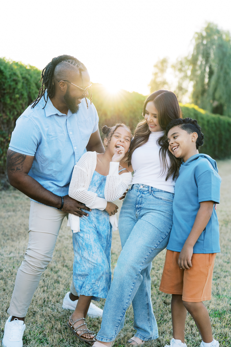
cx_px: 116
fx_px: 481
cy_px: 174
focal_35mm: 50
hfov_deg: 27.0
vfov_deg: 39.6
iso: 1000
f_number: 2.2
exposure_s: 1/1000
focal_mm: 50
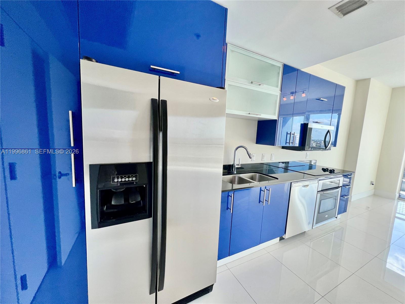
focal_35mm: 13
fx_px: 152
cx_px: 202
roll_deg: -2.1
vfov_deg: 89.9
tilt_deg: -7.4
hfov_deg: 106.2
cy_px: 152
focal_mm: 1.57
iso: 100
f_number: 1.8
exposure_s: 1/120
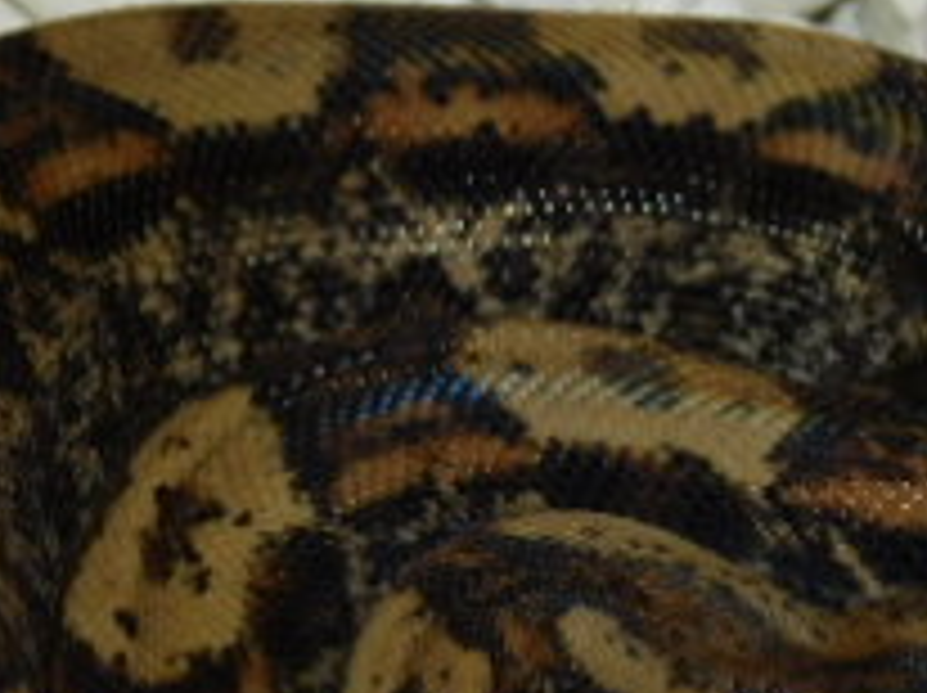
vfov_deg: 4.1
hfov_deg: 5.5
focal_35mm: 358
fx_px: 9576
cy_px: 868
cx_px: 500
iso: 200
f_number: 4.8
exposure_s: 1/60
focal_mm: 20.3
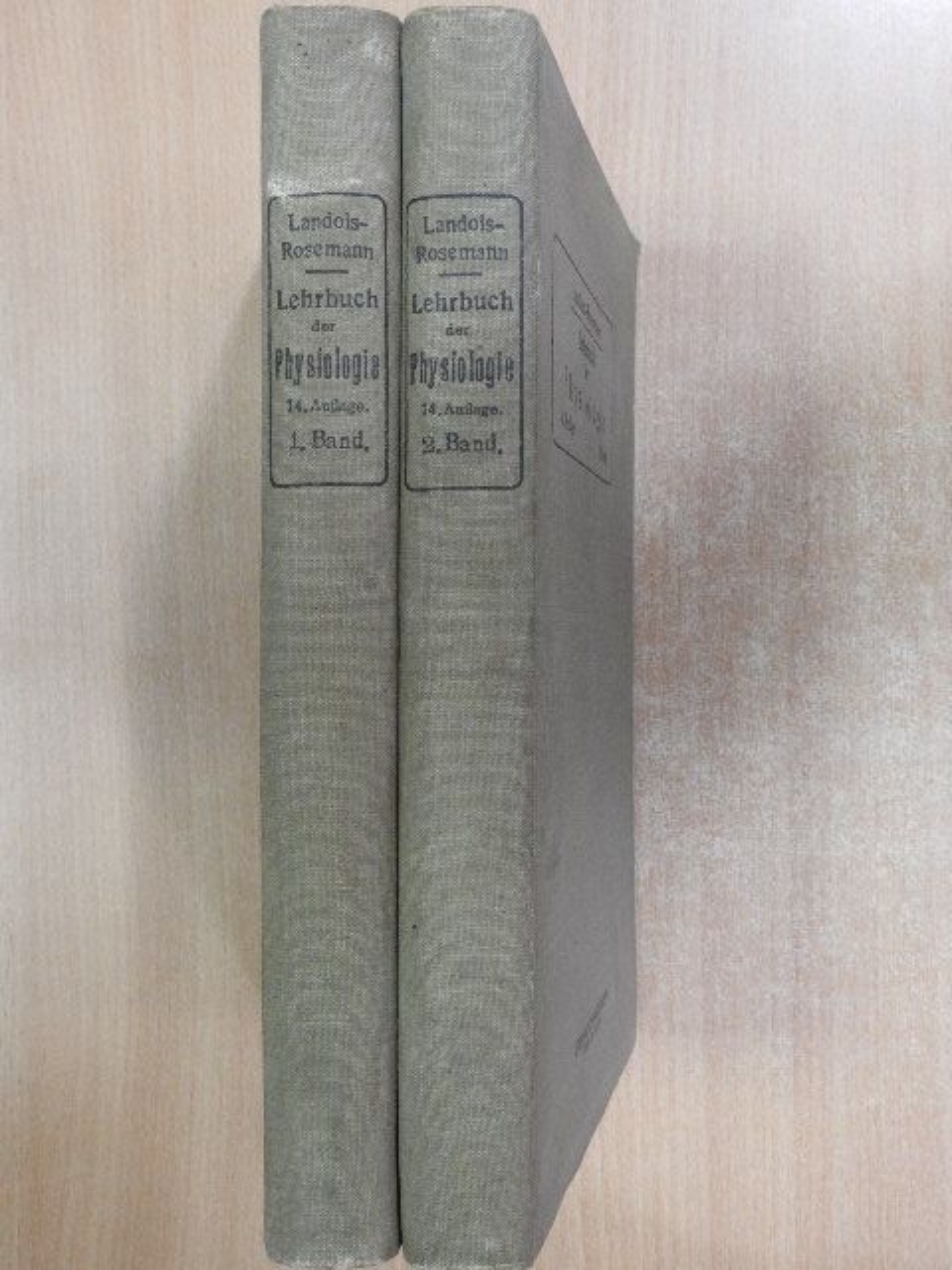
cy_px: 635
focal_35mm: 40
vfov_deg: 46.8
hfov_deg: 36.0
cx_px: 476
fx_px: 1467
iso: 450
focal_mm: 7.2
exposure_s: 1/8
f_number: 4.2
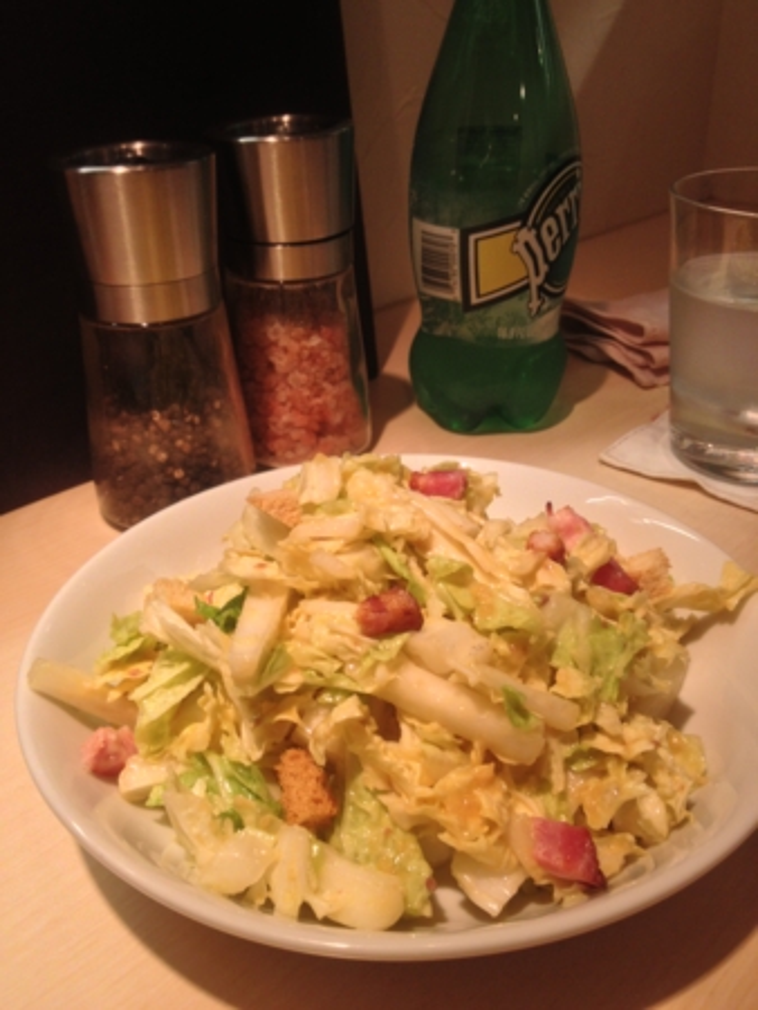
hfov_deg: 40.7
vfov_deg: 52.6
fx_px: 1021
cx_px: 379
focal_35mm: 35
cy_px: 505
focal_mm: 4.28
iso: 50
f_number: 2.4
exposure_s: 1/20
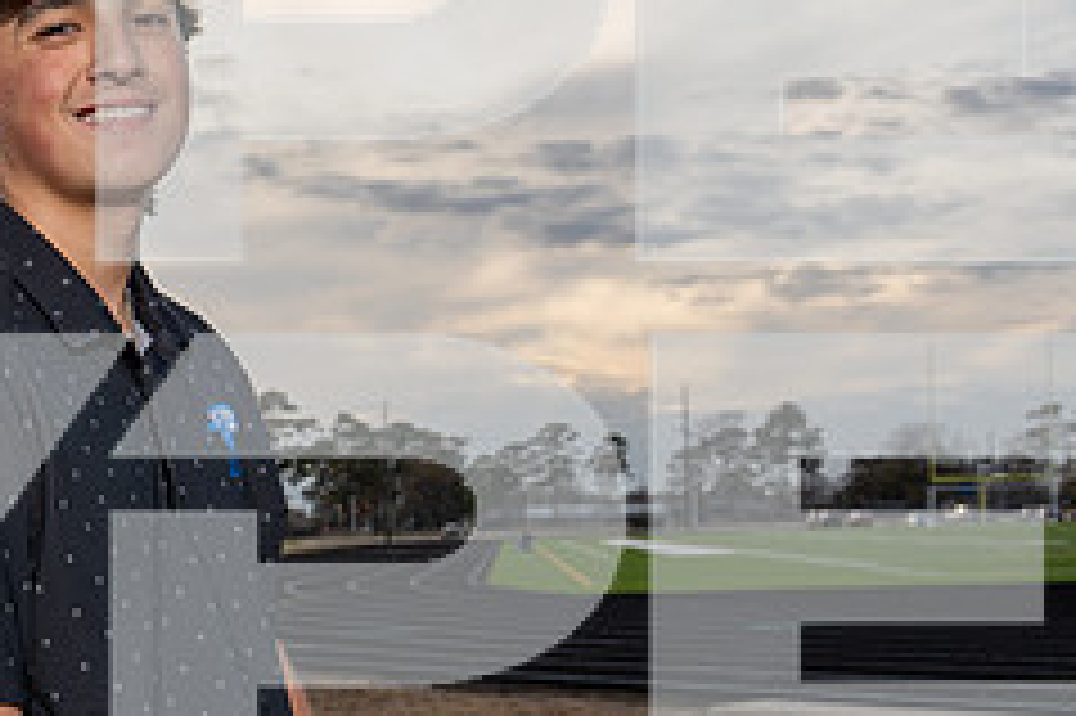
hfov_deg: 28.1
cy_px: 574
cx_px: 23
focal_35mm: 68
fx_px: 2031
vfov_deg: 19.8
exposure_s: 1/250
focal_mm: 28
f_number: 8
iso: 160
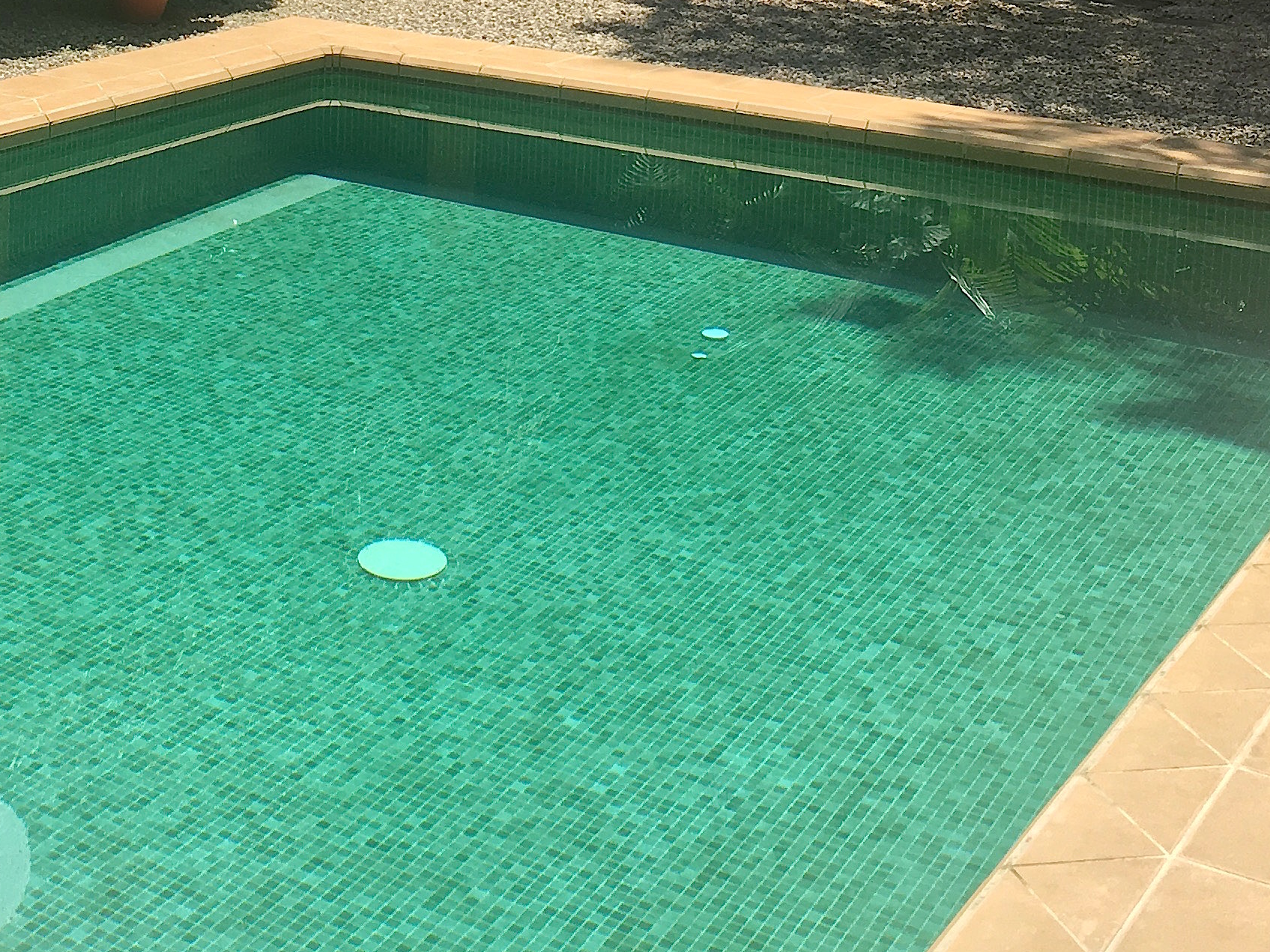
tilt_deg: -6.7
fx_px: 2531
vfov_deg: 20.1
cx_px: 372
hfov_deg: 27.9
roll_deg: -1.4
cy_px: -160
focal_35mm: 69
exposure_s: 1/1326
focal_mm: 4.15
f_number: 2.2
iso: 25
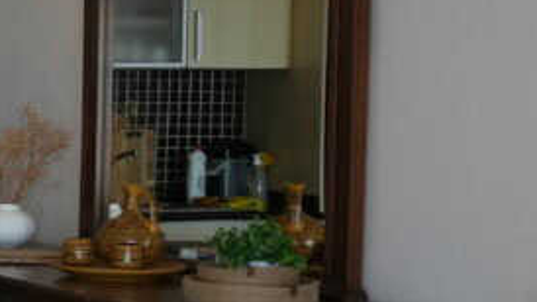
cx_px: -757
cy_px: 232
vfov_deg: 9.1
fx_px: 1893
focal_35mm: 133
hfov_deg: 12.6
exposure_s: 1/160
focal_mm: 17
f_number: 4
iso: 640
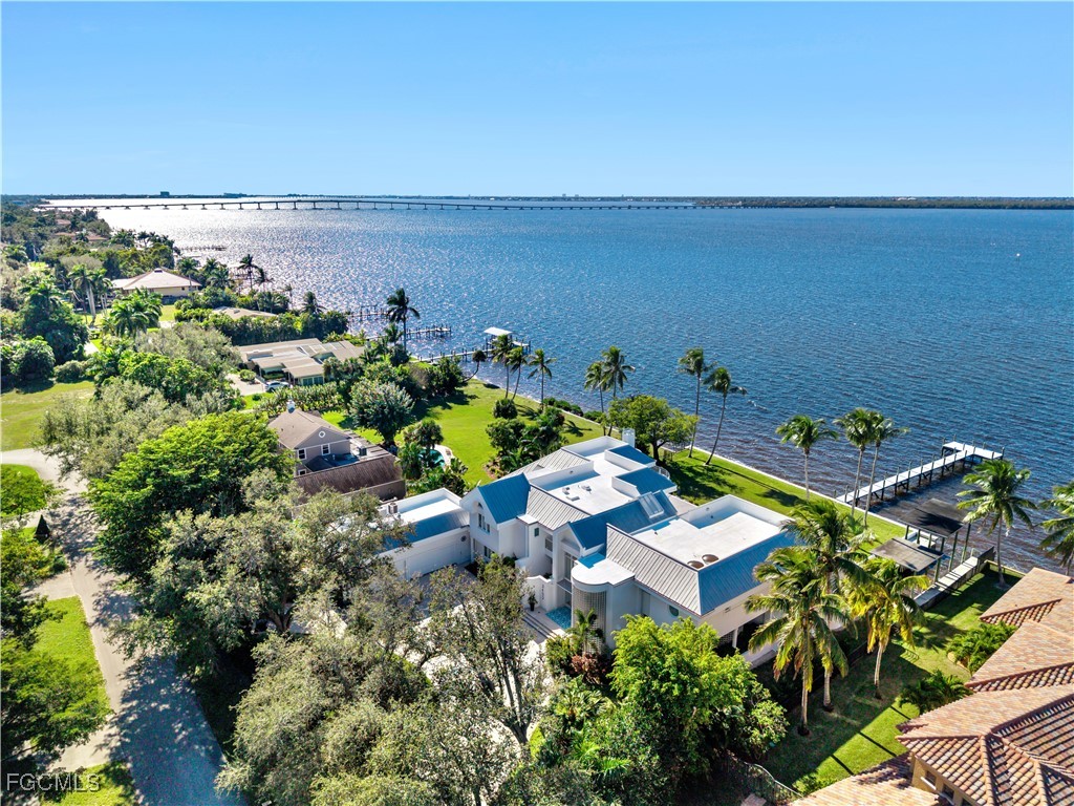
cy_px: 403
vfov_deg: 56.8
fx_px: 745
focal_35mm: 24
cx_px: 537
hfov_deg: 71.6
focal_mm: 8.67
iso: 100
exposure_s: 1/500
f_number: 1.8
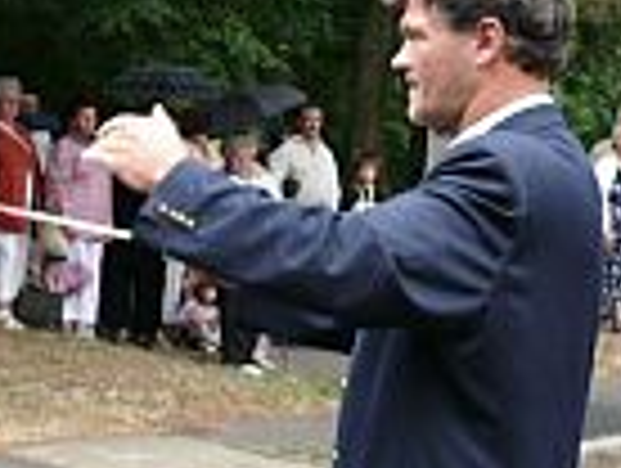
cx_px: -346
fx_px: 2049
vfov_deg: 13.0
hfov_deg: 15.7
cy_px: 297
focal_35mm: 114
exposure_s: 1/80
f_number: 2.8
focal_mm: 7.4
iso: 100
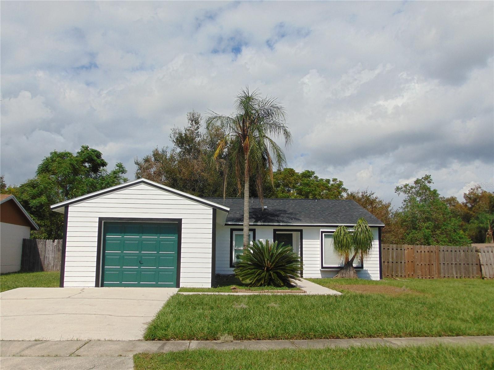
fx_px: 499
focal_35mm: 35
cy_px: 185
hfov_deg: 52.6
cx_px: 247
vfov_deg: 40.7
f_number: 8.3
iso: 80
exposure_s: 1/400
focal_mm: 6.3
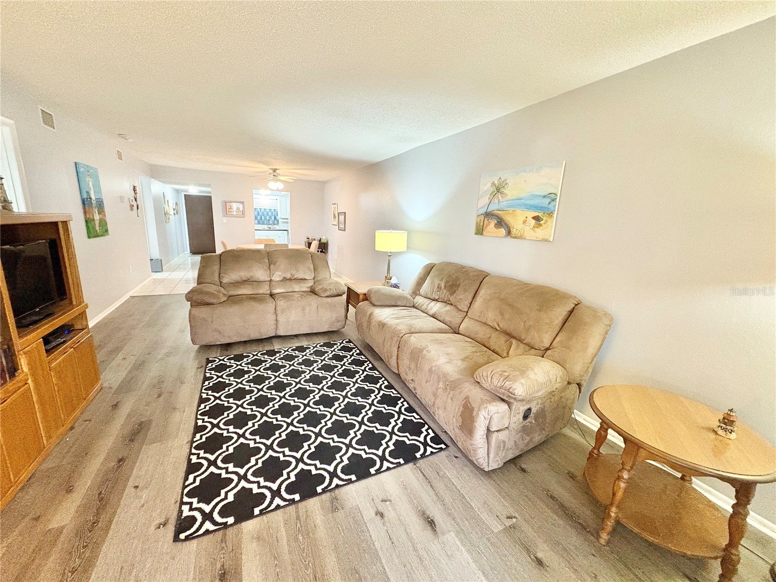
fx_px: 314
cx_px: 388
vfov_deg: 85.7
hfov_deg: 102.1
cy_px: 291
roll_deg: -2.6
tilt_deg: -13.7
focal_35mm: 14
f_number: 2.2
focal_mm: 2.22
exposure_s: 1/60
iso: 640
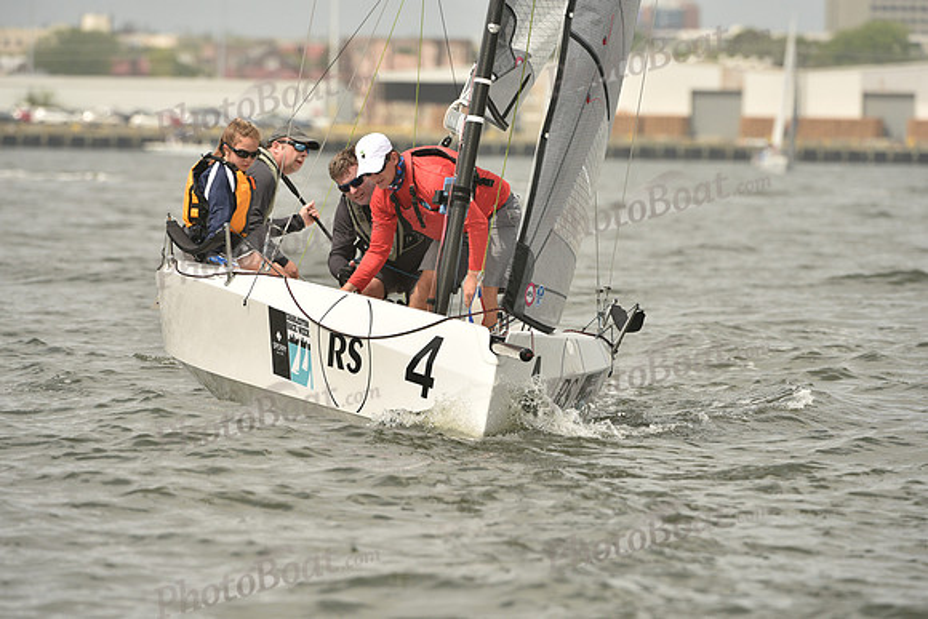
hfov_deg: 5.2
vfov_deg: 3.4
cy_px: 310
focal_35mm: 400
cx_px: 464
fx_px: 10313
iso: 320
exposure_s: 1/1250
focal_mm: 400
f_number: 8
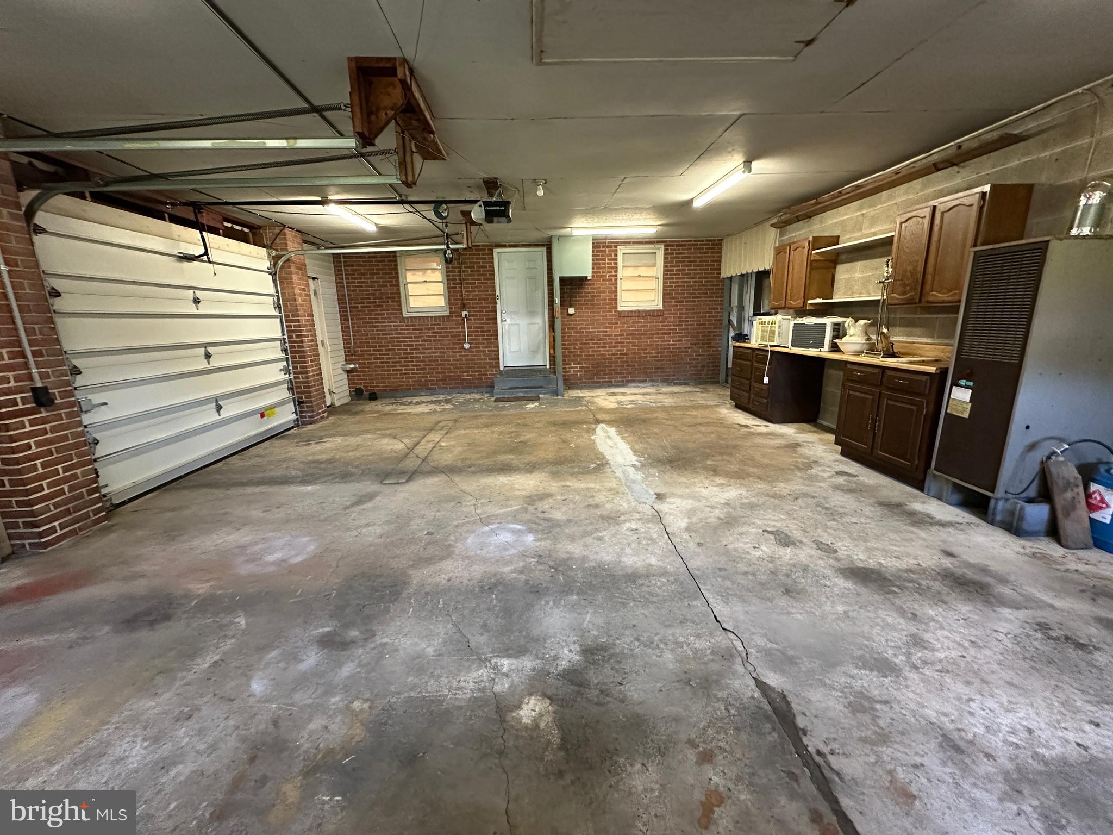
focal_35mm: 14
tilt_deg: -13.1
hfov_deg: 102.1
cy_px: 418
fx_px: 450
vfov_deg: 85.7
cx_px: 556
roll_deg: +2.1
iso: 800
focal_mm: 2.22
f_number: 2.2
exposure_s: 1/60
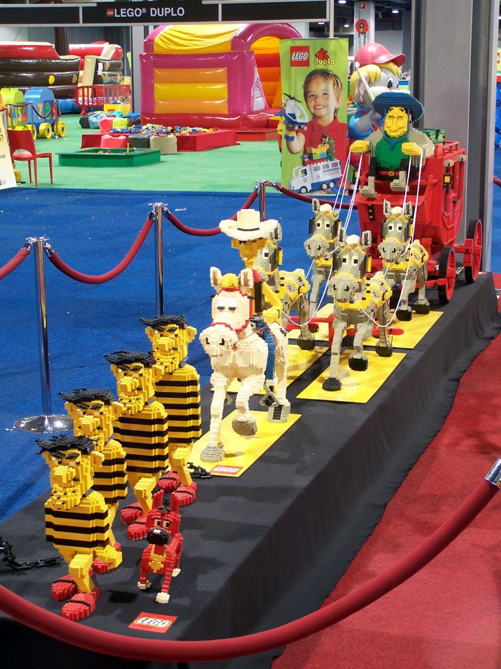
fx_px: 1293
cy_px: 334
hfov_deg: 21.9
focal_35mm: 67
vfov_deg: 29.0
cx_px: 250
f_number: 3.2
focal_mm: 11.1
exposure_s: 1/2
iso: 80
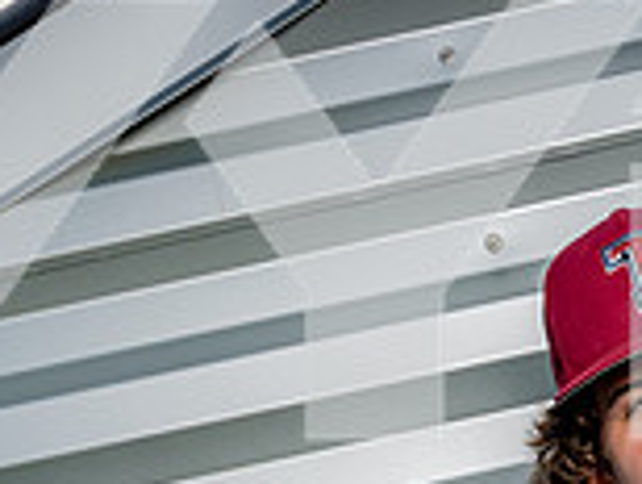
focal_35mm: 123
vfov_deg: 11.6
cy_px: 728
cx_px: 563
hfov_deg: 15.8
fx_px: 2285
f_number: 8
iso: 125
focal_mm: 34
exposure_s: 1/250
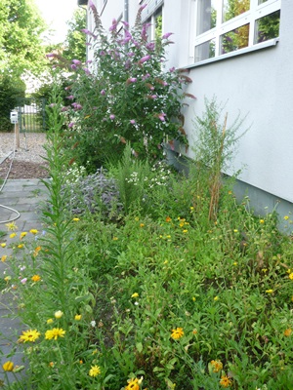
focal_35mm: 33
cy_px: 195
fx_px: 372
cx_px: 146
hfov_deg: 42.9
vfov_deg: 55.4
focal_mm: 5.5
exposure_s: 1/100
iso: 100
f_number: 2.8
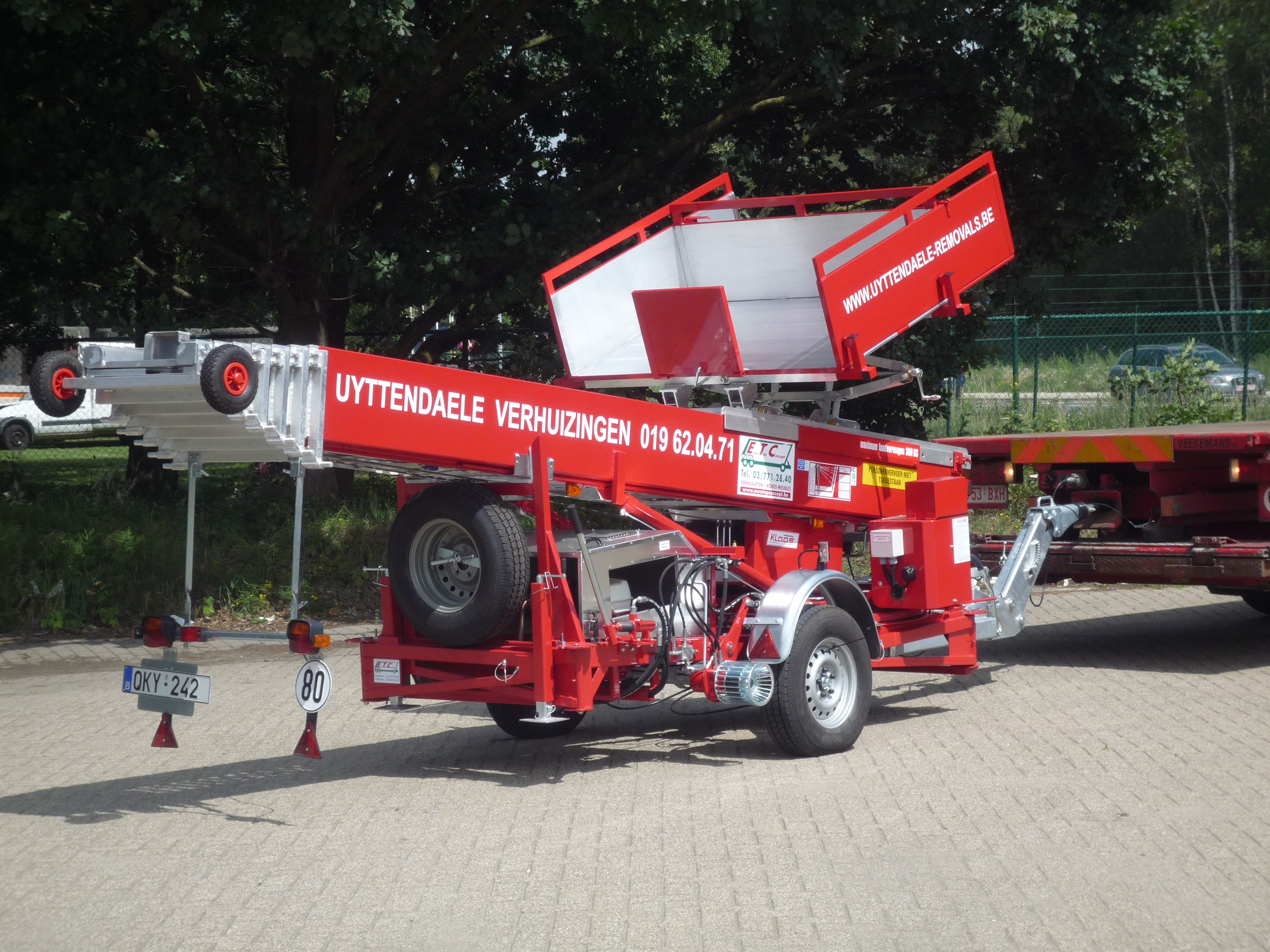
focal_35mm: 86
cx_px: 635
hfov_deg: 22.8
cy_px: 476
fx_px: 3155
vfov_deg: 17.2
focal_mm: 15.2
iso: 100
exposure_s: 1/500
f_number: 5.5
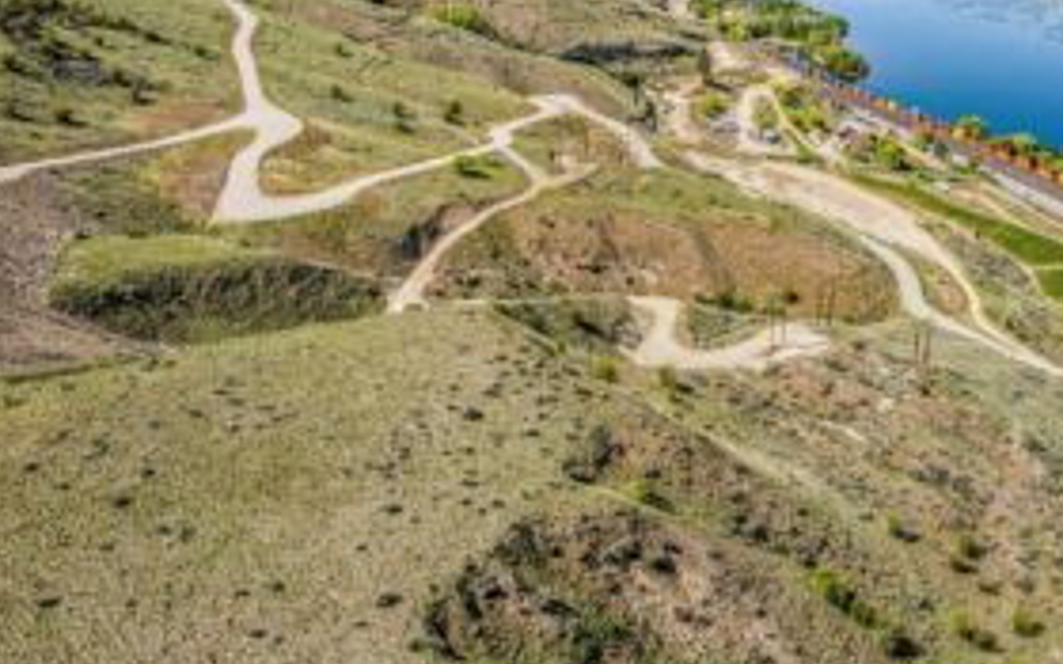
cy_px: 194
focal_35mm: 32
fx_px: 927
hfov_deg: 58.8
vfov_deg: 38.7
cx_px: 676
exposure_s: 1/5000
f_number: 2.8
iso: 100
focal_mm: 8.38
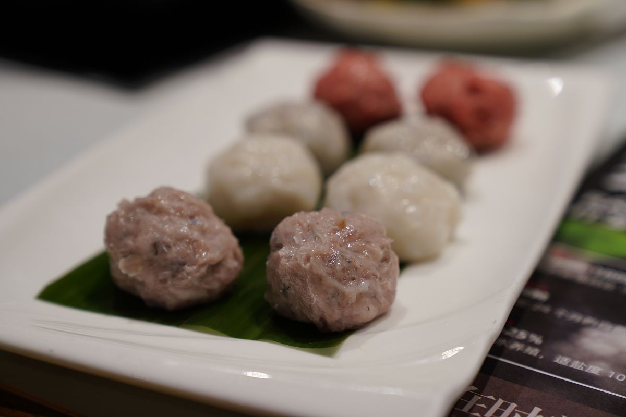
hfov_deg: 28.8
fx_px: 1217
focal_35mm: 70
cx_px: 313
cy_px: 208
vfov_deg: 19.5
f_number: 4.5
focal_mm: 70
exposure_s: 1/30
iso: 400
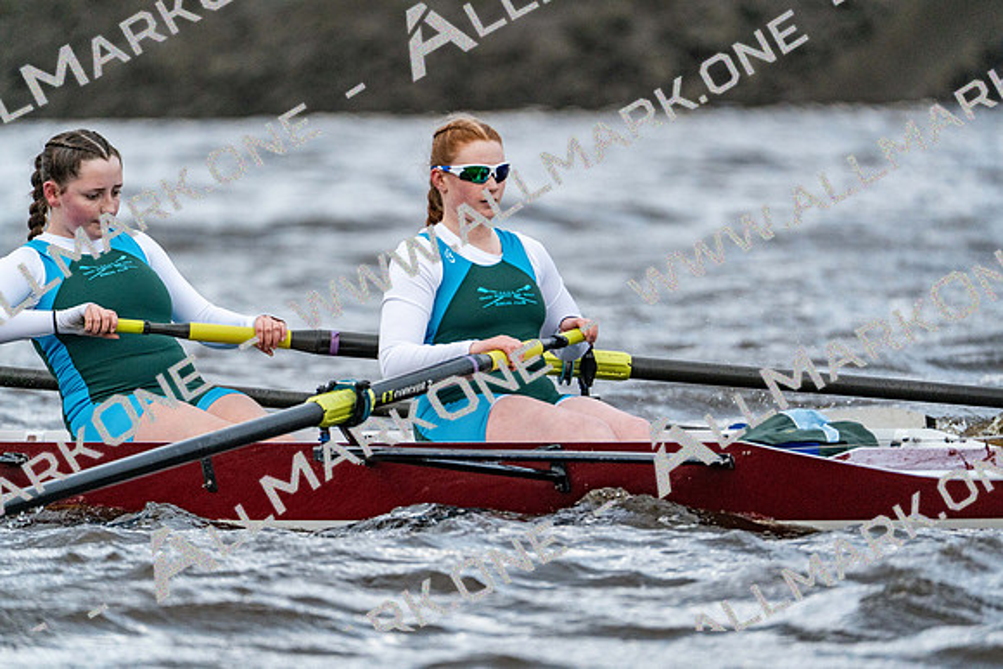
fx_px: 16720
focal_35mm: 600
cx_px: 502
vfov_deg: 2.3
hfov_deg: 3.4
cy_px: 334
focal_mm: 600
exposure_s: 1/1600
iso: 4000
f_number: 6.3
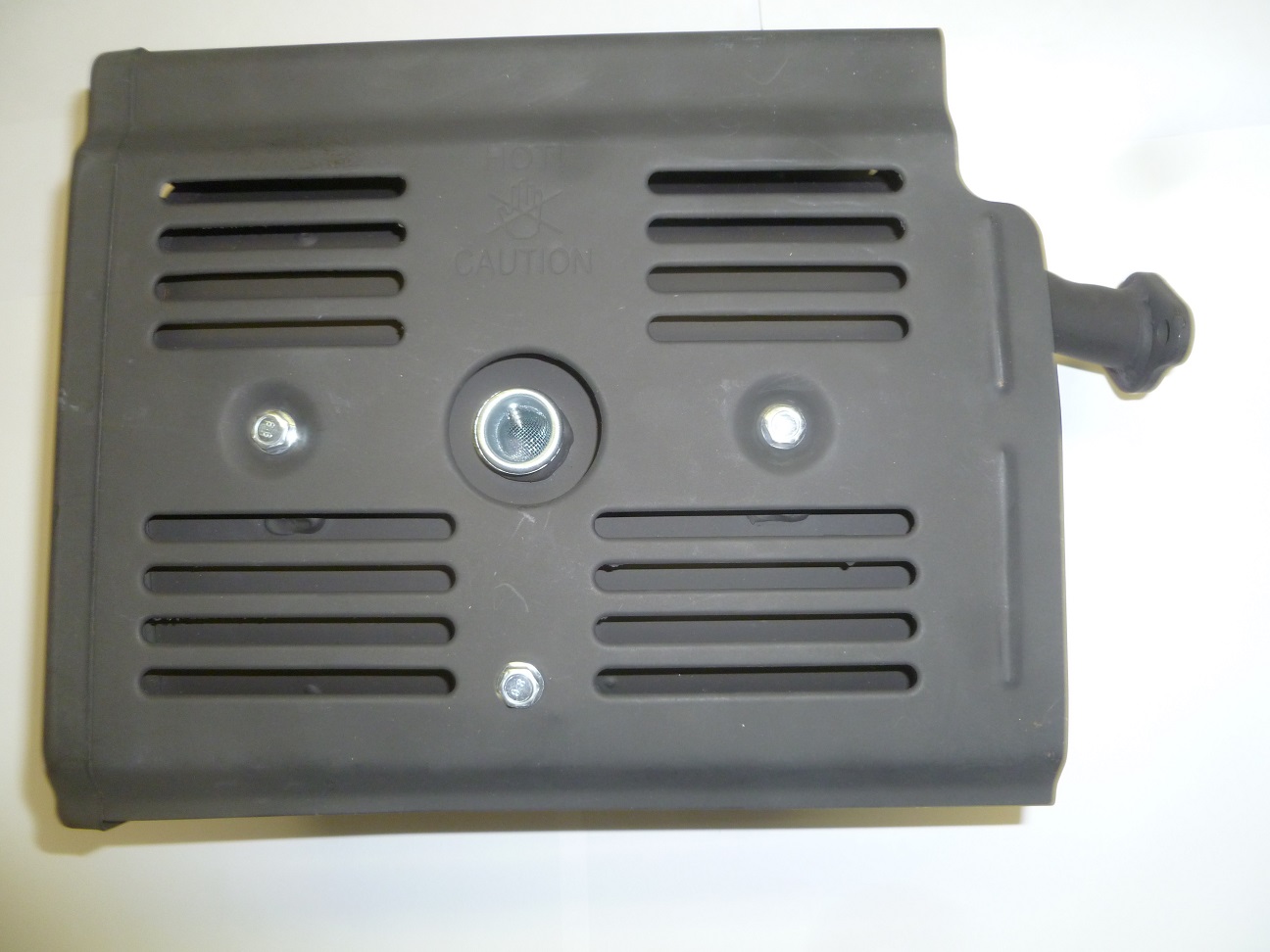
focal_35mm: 28
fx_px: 1027
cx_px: 635
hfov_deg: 63.4
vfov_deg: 49.7
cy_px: 476
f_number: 3.3
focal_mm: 5
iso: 160
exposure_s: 1/30
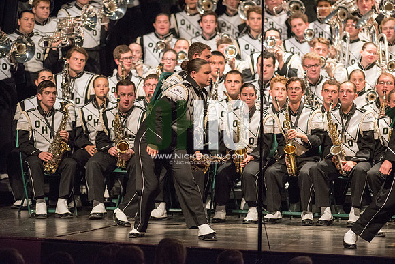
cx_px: 198
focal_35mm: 300
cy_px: 132
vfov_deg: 4.6
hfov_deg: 6.9
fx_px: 3292
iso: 4000
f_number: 2.8
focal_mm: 300
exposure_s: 1/500
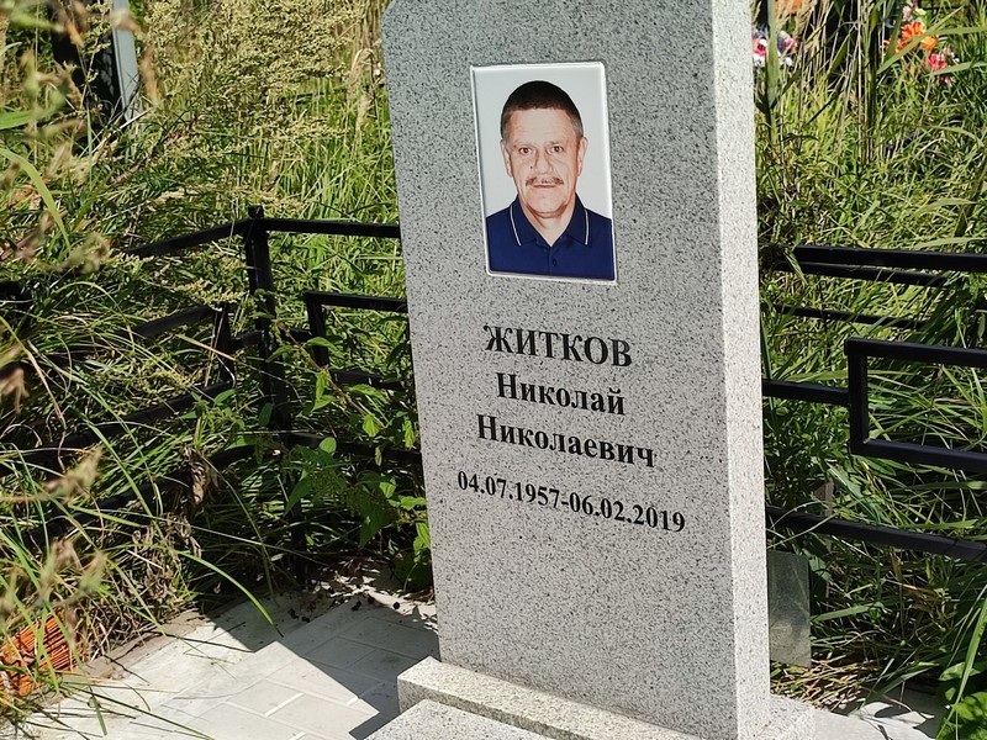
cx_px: 494
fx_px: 713
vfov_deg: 54.9
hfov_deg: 69.4
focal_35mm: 25
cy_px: 370
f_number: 1.9
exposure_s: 1/732
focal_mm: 6.04
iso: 50
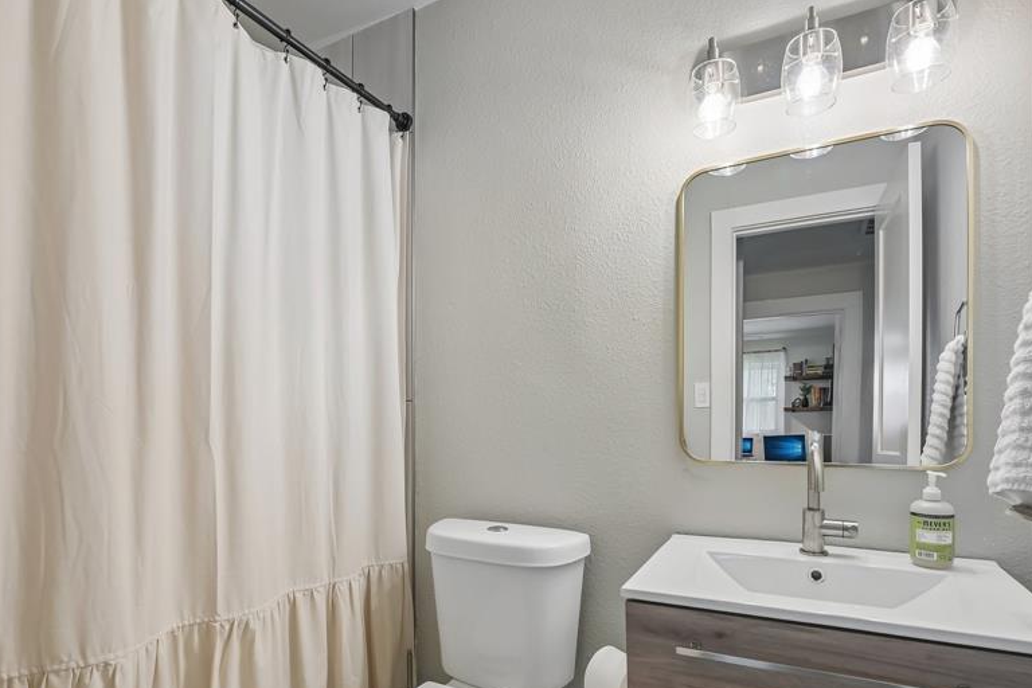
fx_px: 573
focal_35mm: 20
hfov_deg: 84.0
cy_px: 434
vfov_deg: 61.0
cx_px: 500
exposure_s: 1/20
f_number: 9
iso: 250
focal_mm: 15
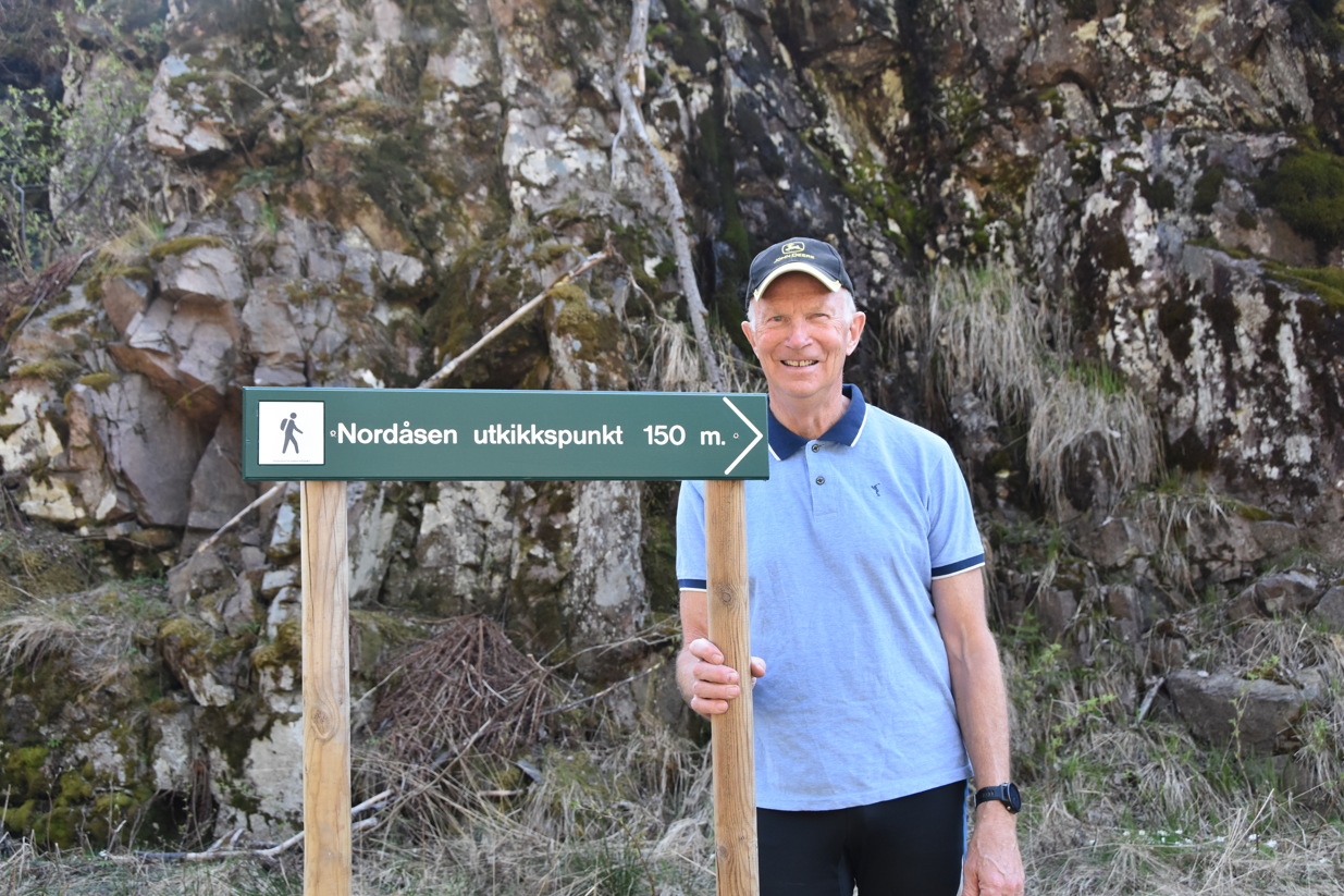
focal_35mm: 39
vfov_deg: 34.2
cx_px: 672
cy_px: 448
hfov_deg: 49.6
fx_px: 1456
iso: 800
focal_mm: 26
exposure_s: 1/125
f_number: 5.6
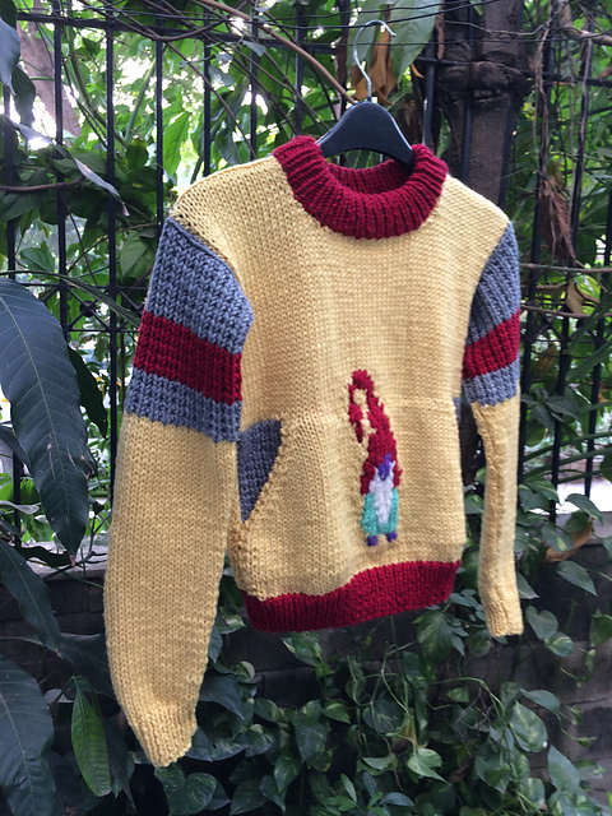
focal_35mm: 29
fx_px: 684
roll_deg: -0.5
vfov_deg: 61.7
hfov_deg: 48.2
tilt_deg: -8.6
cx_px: 306
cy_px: 408
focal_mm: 4.15
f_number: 2.2
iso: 64
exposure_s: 1/33
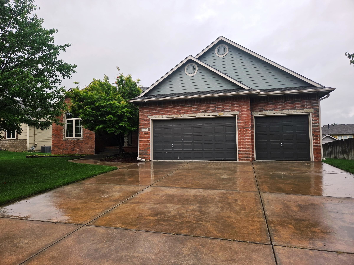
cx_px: 177
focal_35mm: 23
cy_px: 132
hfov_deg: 73.9
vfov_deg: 58.9
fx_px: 235
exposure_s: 1/1151
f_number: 1.8
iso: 80
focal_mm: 5.4
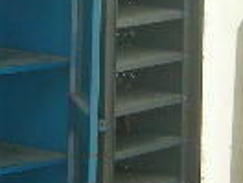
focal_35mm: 280
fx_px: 1966
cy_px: -70
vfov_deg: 5.3
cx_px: 81
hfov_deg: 7.1
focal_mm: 7.5
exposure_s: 1/400
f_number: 2.7
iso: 86
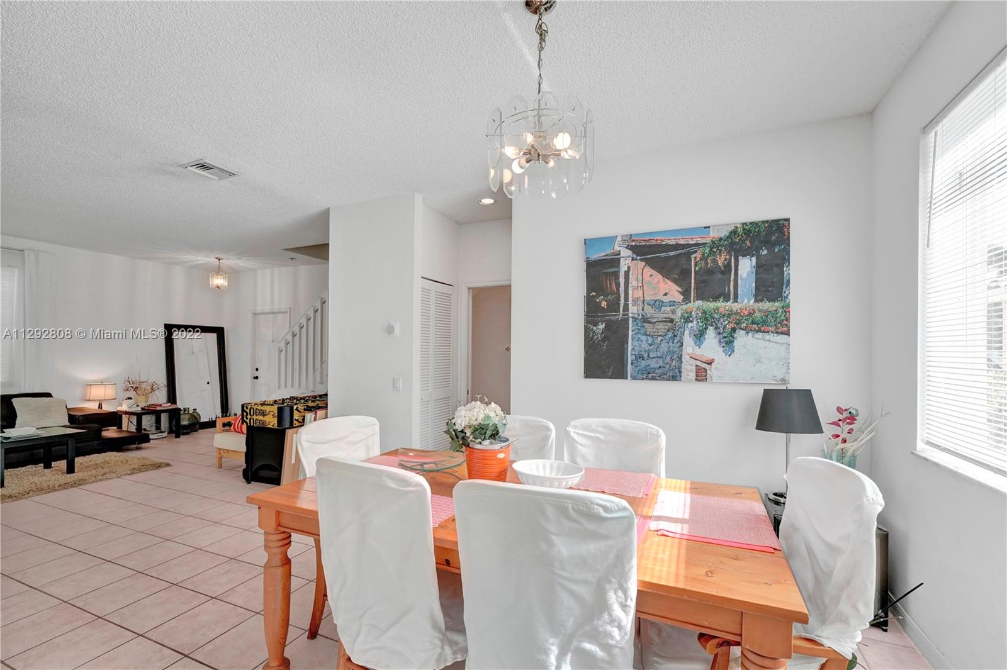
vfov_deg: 81.1
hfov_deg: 104.3
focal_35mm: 14
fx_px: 391
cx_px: 504
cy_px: 335
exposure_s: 1/320
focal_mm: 14
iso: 1600
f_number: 7.1
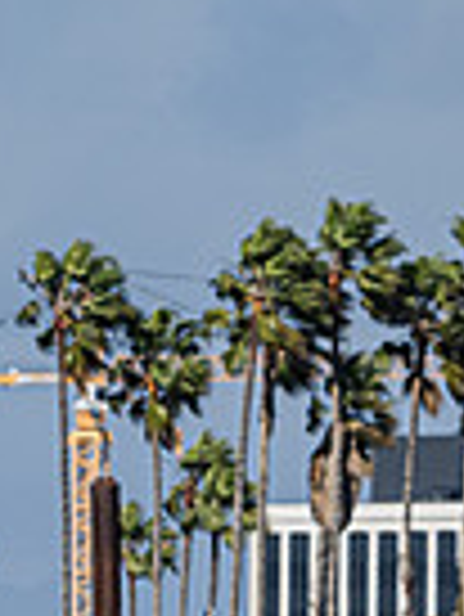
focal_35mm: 1127
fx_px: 20111
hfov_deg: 1.3
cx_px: -912
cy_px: 774
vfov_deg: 1.8
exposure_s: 1/1250
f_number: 9
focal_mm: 240
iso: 320
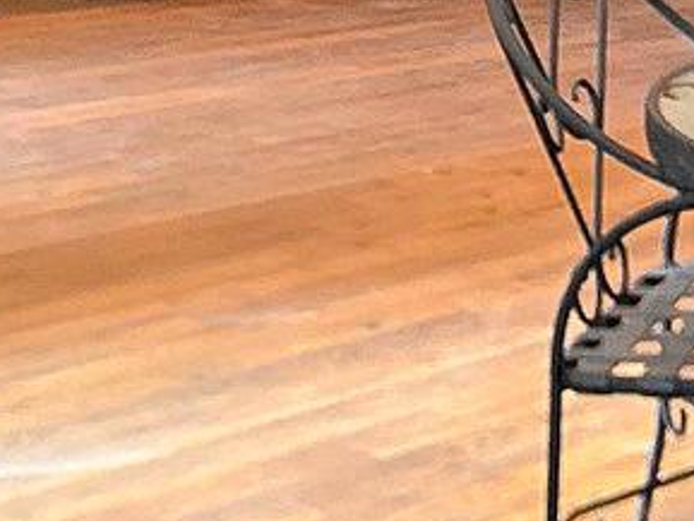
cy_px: -269
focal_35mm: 92
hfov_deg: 21.0
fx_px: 1845
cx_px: 586
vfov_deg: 14.9
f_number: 1.9
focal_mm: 2.2
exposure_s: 1/60.2
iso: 250
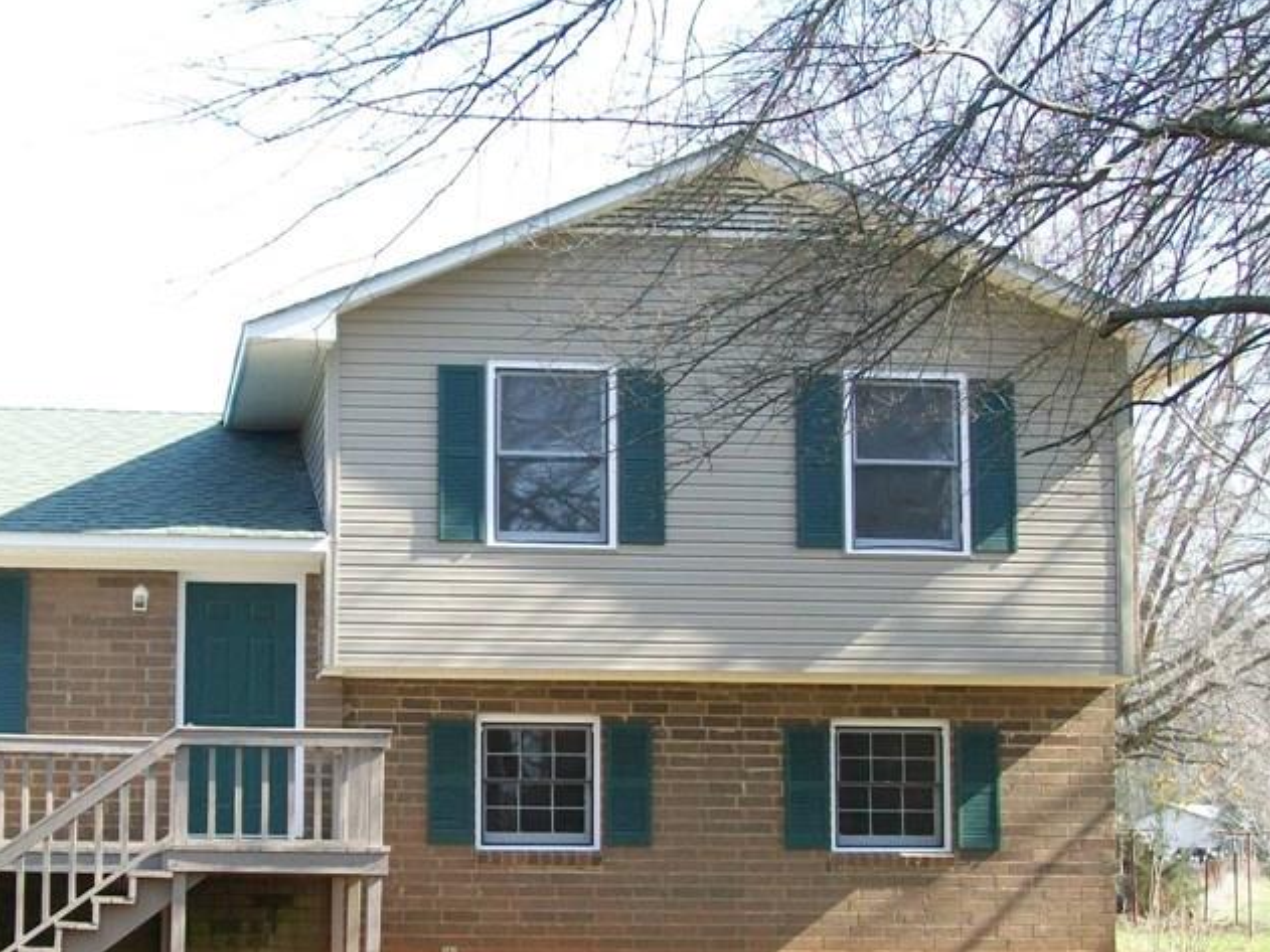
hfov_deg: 26.3
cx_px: 310
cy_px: 636
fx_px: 2678
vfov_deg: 20.1
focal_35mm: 73
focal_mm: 7.6
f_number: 3
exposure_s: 1/160
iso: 64
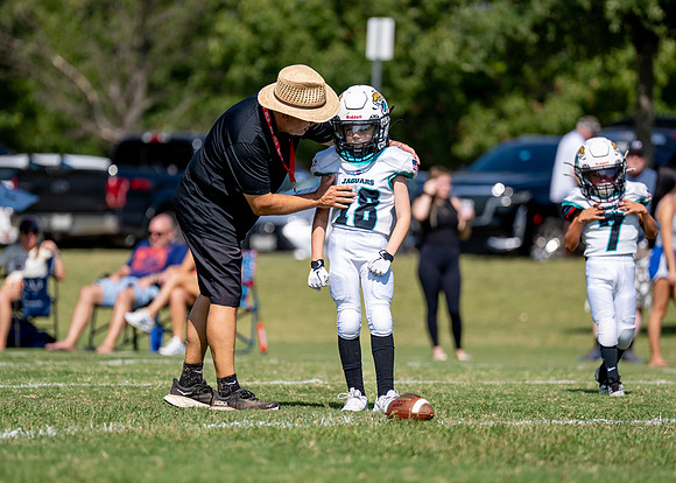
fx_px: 5779
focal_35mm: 301
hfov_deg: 6.7
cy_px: 229
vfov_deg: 4.8
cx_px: 348
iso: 200
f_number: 2.8
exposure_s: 1/4000
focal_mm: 200
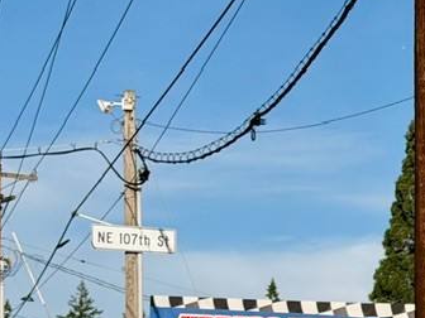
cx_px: 665
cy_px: 574
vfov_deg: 7.8
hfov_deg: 10.4
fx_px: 2247
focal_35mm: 183
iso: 80
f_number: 1.78
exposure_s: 1/13333
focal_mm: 6.76
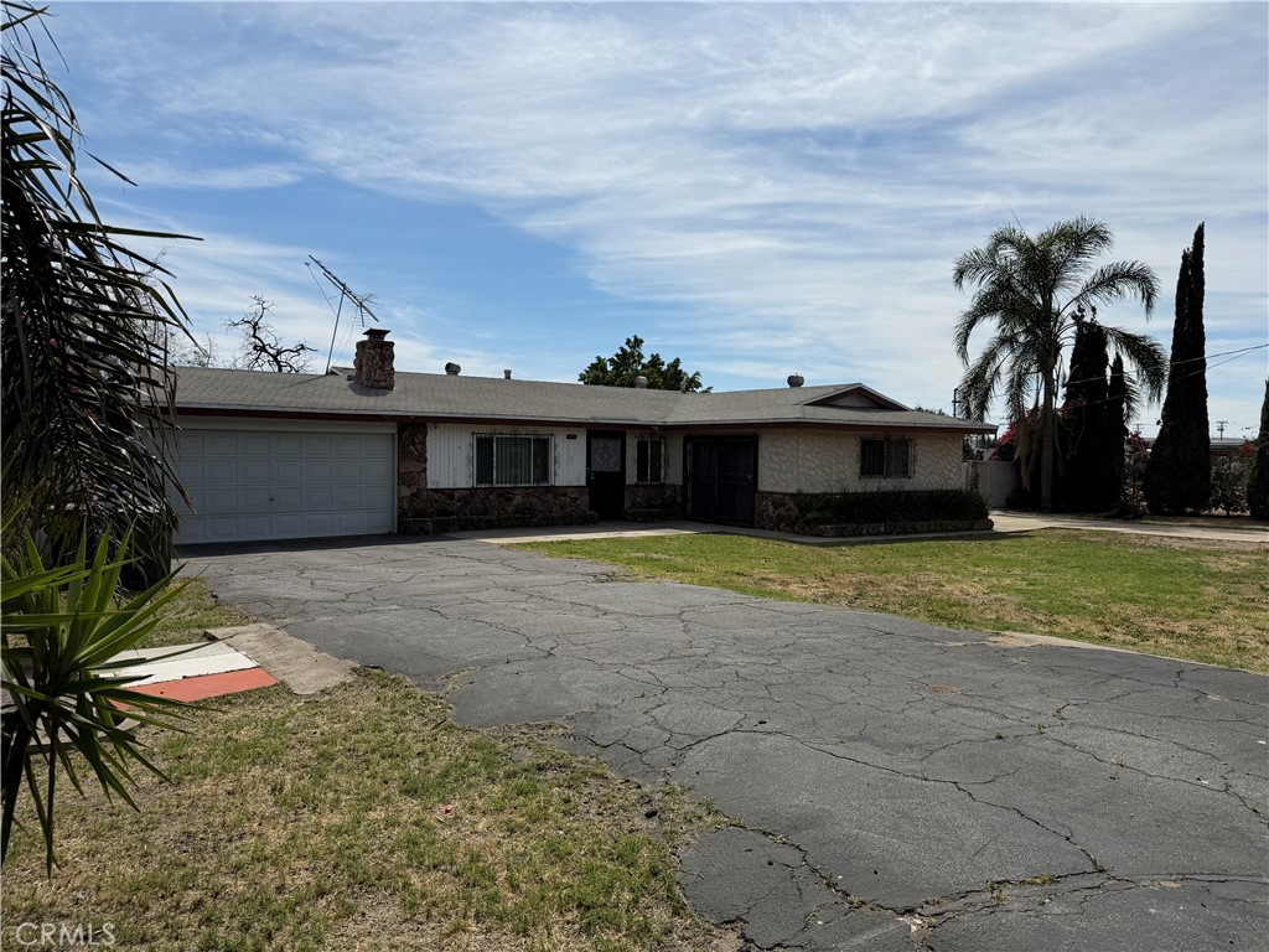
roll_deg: -1.1
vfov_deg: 56.8
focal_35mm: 24
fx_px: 880
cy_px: 476
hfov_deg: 71.6
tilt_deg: -1.4
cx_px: 634
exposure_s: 1/10309
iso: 80
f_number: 1.78
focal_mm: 6.76
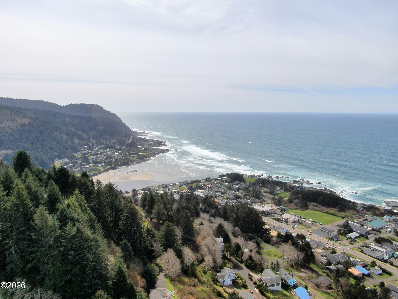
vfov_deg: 56.8
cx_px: 199
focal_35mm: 24
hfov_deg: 71.6
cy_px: 150
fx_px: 276
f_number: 2.8
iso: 100
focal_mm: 4.39
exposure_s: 1/2500
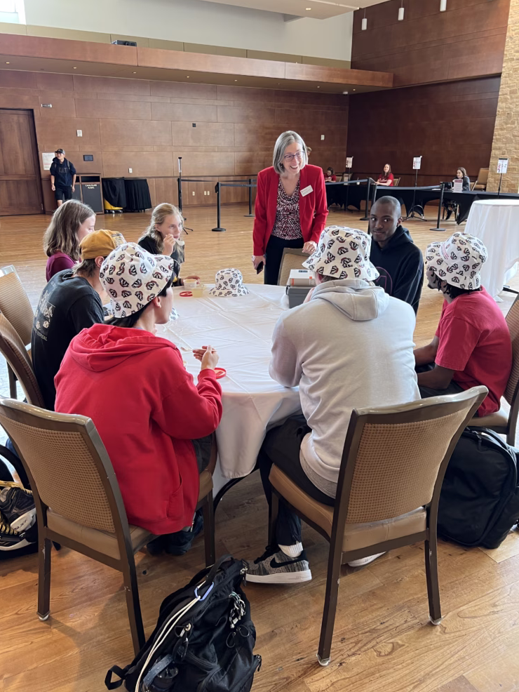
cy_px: 333
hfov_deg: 51.4
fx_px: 540
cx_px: 250
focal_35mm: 27
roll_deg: +1.4
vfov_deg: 65.3
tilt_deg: -17.8
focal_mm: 5.7
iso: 100
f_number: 1.5
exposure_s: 1/60
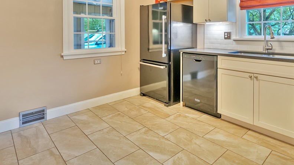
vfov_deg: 47.4
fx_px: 179
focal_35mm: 23
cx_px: 160
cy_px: 38
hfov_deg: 78.5
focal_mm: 16
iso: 400
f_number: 2.8
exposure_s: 1/40
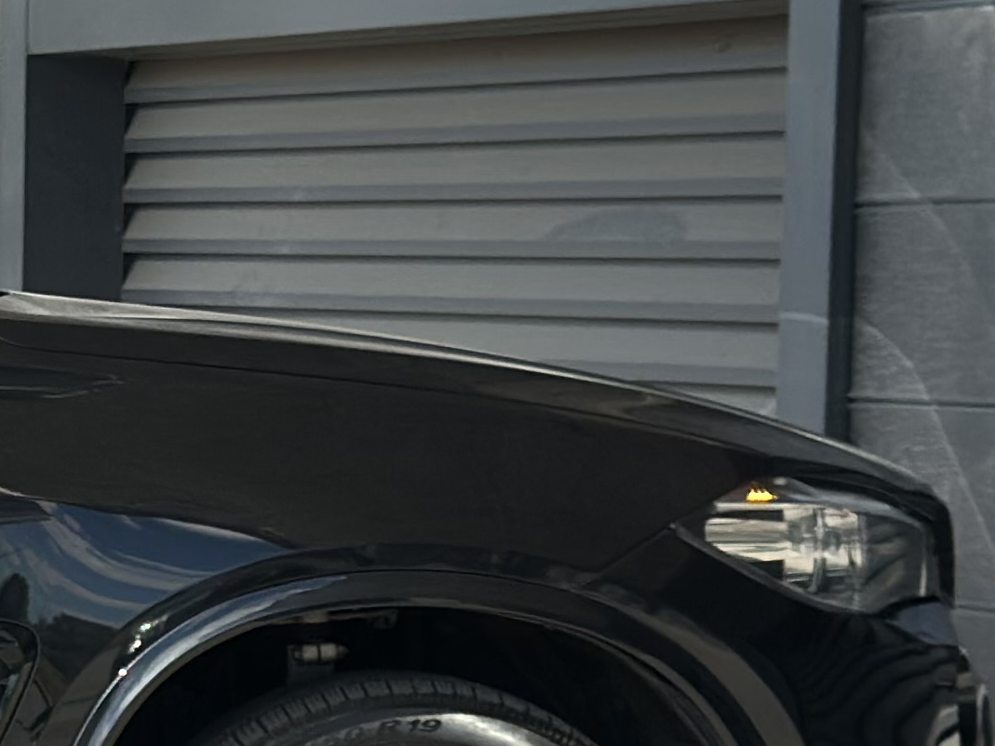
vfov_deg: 8.2
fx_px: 5203
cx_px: -800
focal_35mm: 181
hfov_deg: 10.3
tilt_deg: -3.4
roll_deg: -0.9
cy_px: 526
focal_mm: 6.86
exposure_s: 1/1395
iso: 80
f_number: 1.78
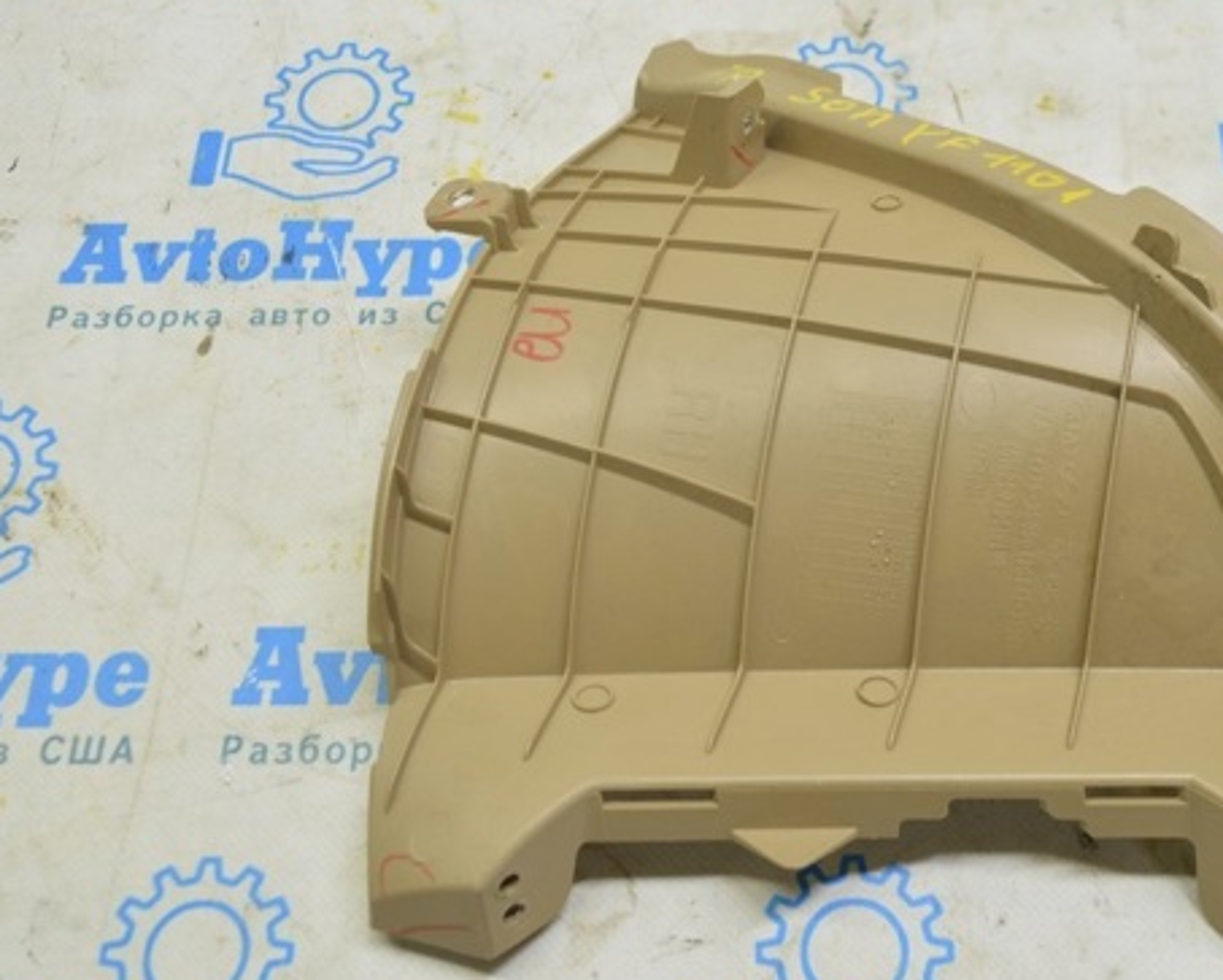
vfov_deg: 33.0
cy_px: 503
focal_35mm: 46
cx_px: 778
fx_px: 1654
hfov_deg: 40.3
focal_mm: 23
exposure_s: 1/20
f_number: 5.6
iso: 400
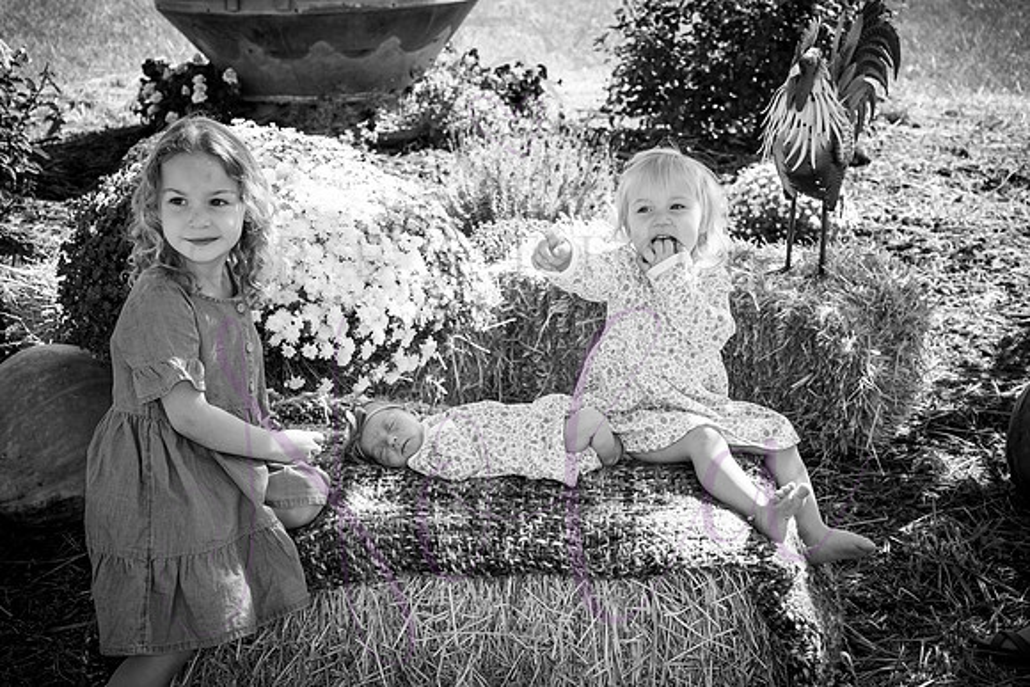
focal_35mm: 62
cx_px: 515
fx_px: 1774
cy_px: 344
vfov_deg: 21.9
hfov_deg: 32.4
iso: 400
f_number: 8
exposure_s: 1/500
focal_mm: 62
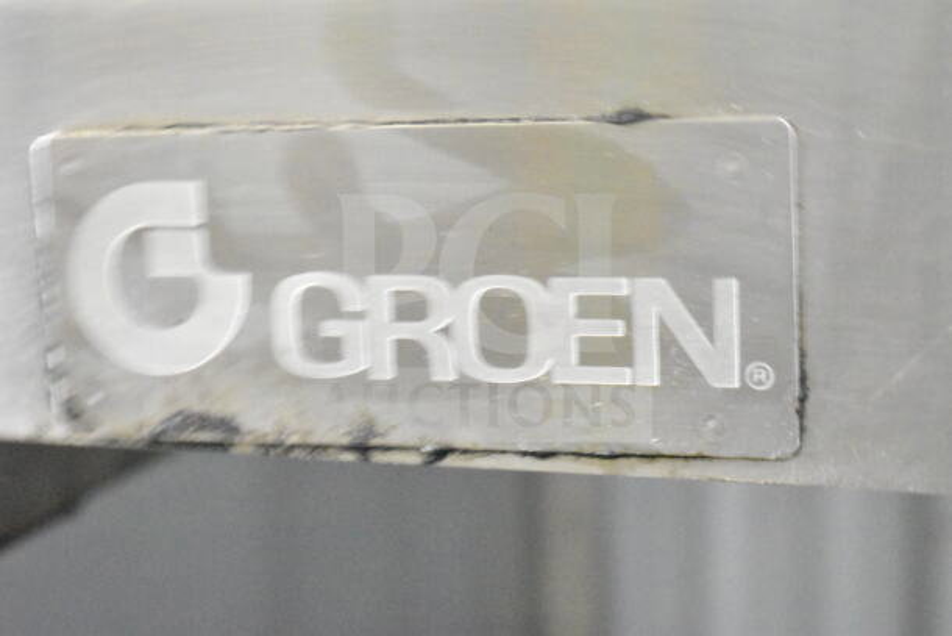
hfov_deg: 28.1
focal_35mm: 72
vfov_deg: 18.9
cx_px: 476
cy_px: 318
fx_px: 1904
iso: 25600
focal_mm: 48
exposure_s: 1/30
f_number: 5.3
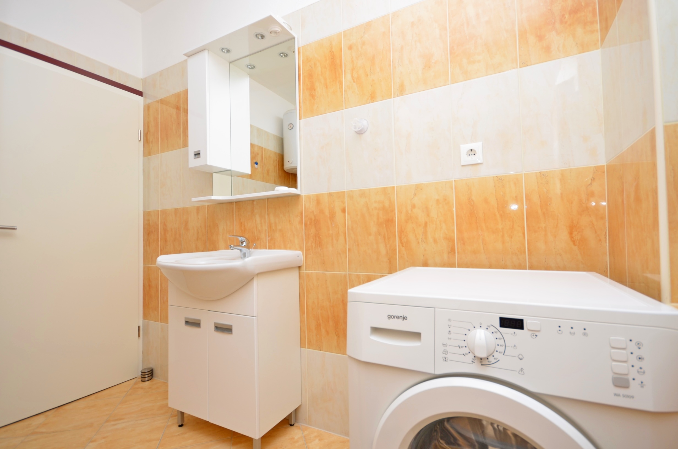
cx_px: 339
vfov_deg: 77.1
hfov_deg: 100.5
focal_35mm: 15
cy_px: 224
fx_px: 282
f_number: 6.3
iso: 100
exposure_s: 1/160
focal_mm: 10
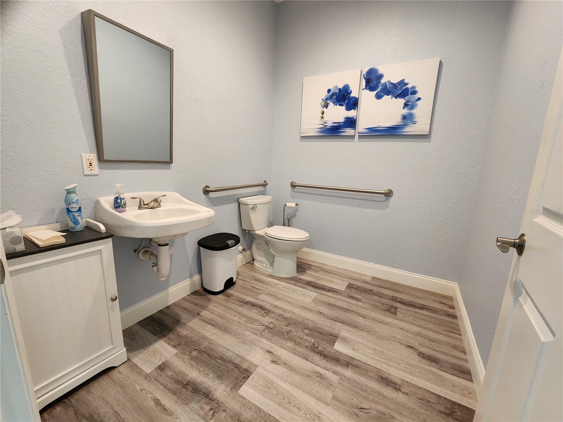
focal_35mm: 13
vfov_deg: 89.9
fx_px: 211
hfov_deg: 106.2
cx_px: 282
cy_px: 211
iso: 400
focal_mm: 2.2
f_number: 2.2
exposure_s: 1/40
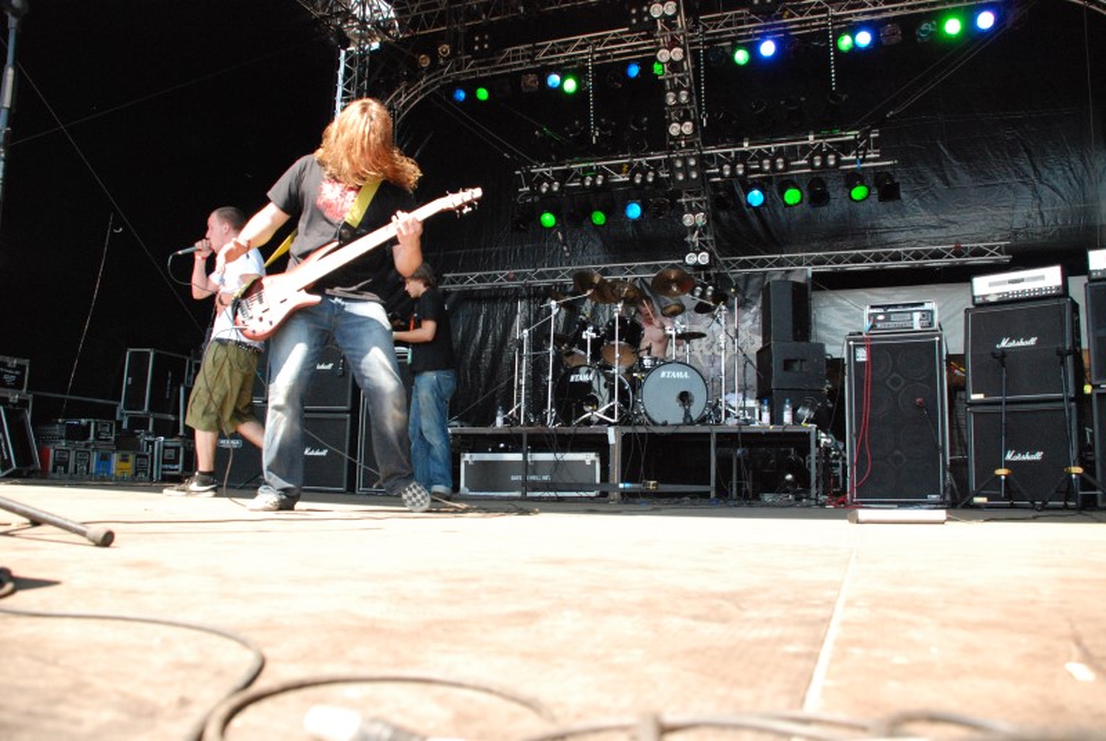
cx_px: 553
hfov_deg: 67.3
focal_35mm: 27
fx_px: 831
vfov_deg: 48.1
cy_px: 370
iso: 1600
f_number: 4.8
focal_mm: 18
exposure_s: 1/1500
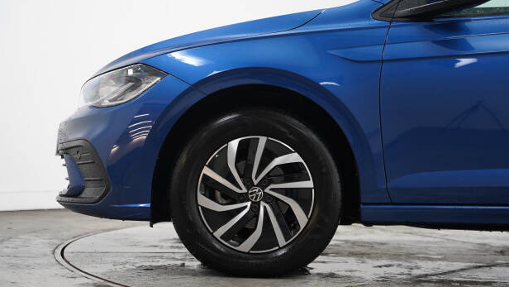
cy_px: 141
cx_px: 245
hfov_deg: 33.3
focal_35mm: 63
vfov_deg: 19.1
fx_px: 850
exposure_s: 1/160
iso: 1600
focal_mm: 57.9
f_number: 2.8
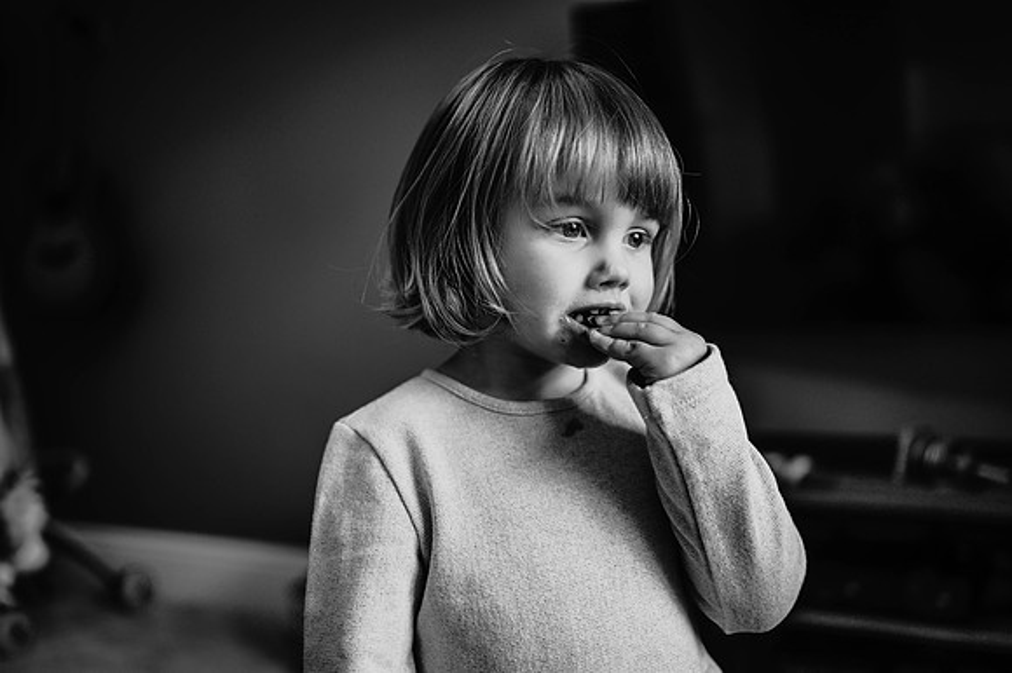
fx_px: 983
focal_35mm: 35
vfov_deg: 37.8
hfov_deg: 54.5
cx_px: 506
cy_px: 336
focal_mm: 35
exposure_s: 1/160
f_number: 2
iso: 220
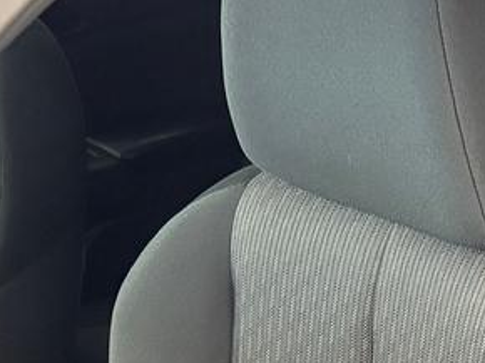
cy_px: 641
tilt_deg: -34.0
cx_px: 254
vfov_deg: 12.8
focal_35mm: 106
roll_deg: -1.6
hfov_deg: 18.6
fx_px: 1484
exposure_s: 1/60
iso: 800
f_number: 1.78
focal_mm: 6.76
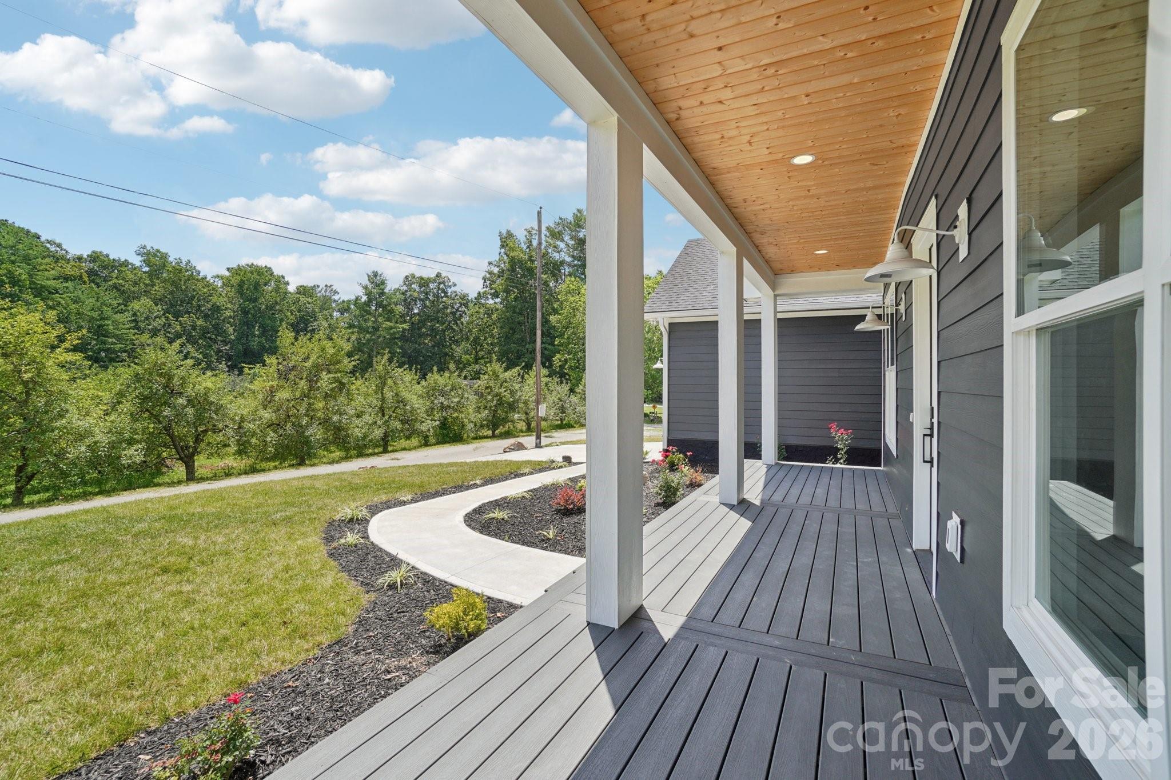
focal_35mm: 15
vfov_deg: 77.3
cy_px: 390
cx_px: 586
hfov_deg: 100.4
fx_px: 488
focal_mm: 10
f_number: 8
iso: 100
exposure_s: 1/160
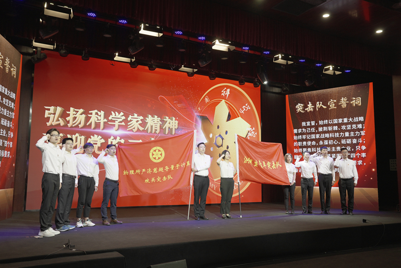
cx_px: 200
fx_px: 357
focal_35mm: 32
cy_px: 134
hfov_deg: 58.7
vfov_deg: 41.1
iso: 500
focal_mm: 32
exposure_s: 1/80
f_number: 4
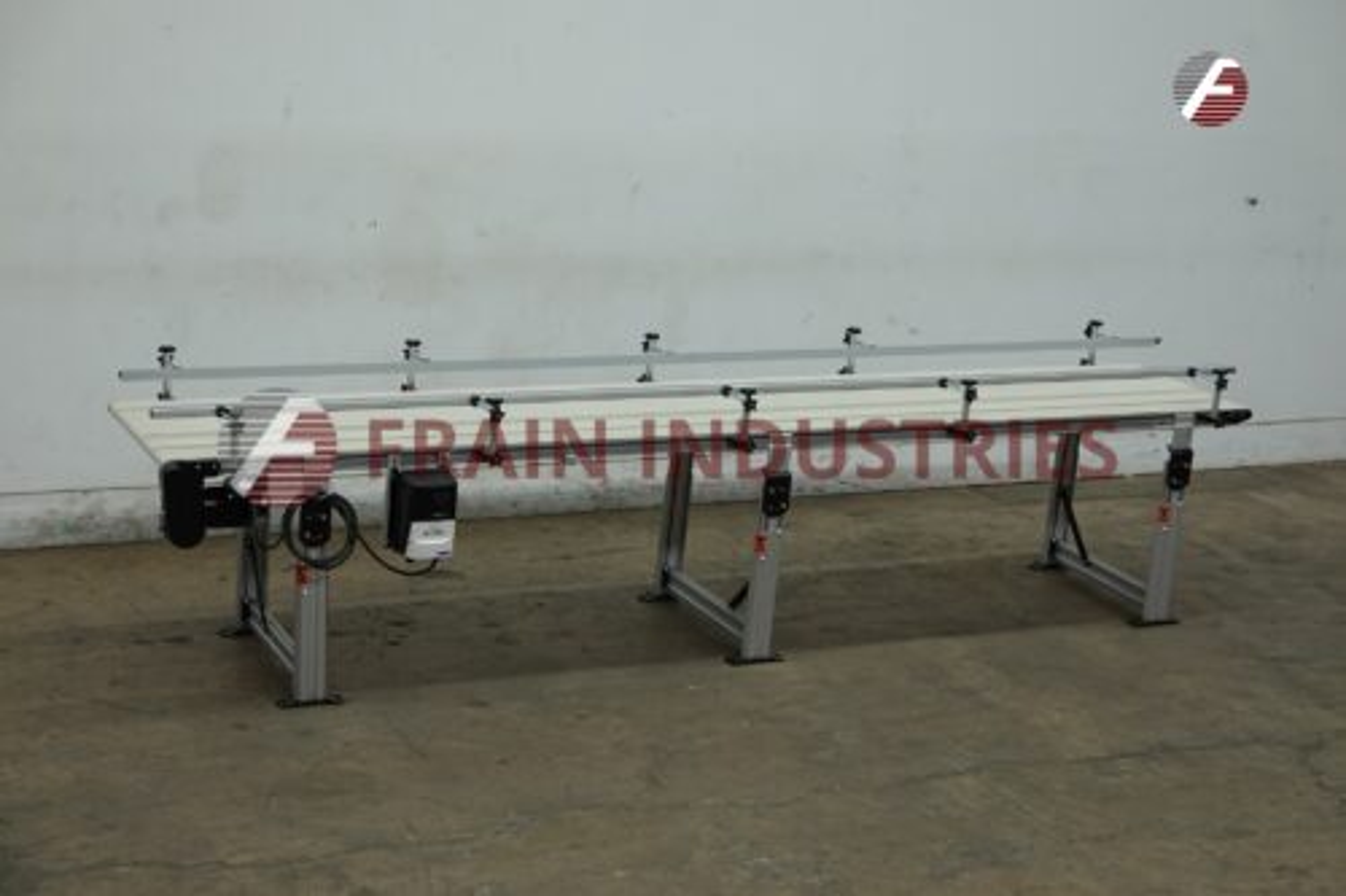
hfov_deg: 30.5
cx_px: 673
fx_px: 2467
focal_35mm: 66
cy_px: 448
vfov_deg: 20.6
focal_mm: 24.35
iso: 200
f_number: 4
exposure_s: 1/80
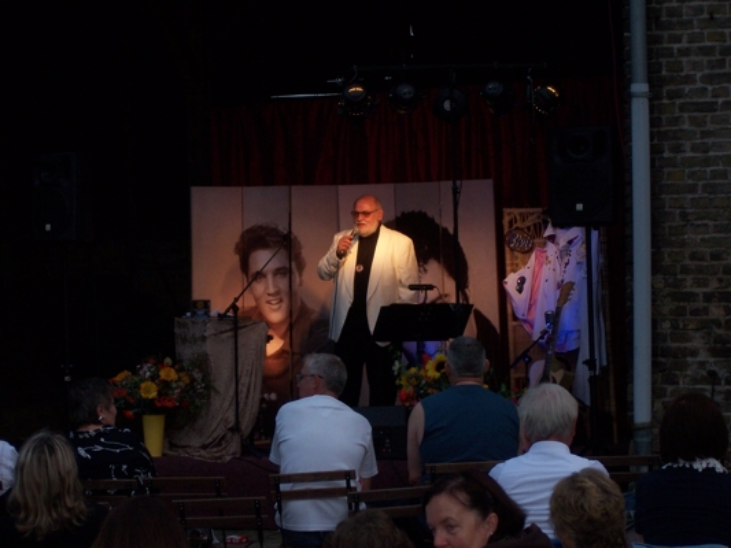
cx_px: 366
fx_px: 2788
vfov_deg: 11.2
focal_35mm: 132
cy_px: 274
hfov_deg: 14.9
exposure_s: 1/125
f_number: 4.8
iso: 140
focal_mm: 22
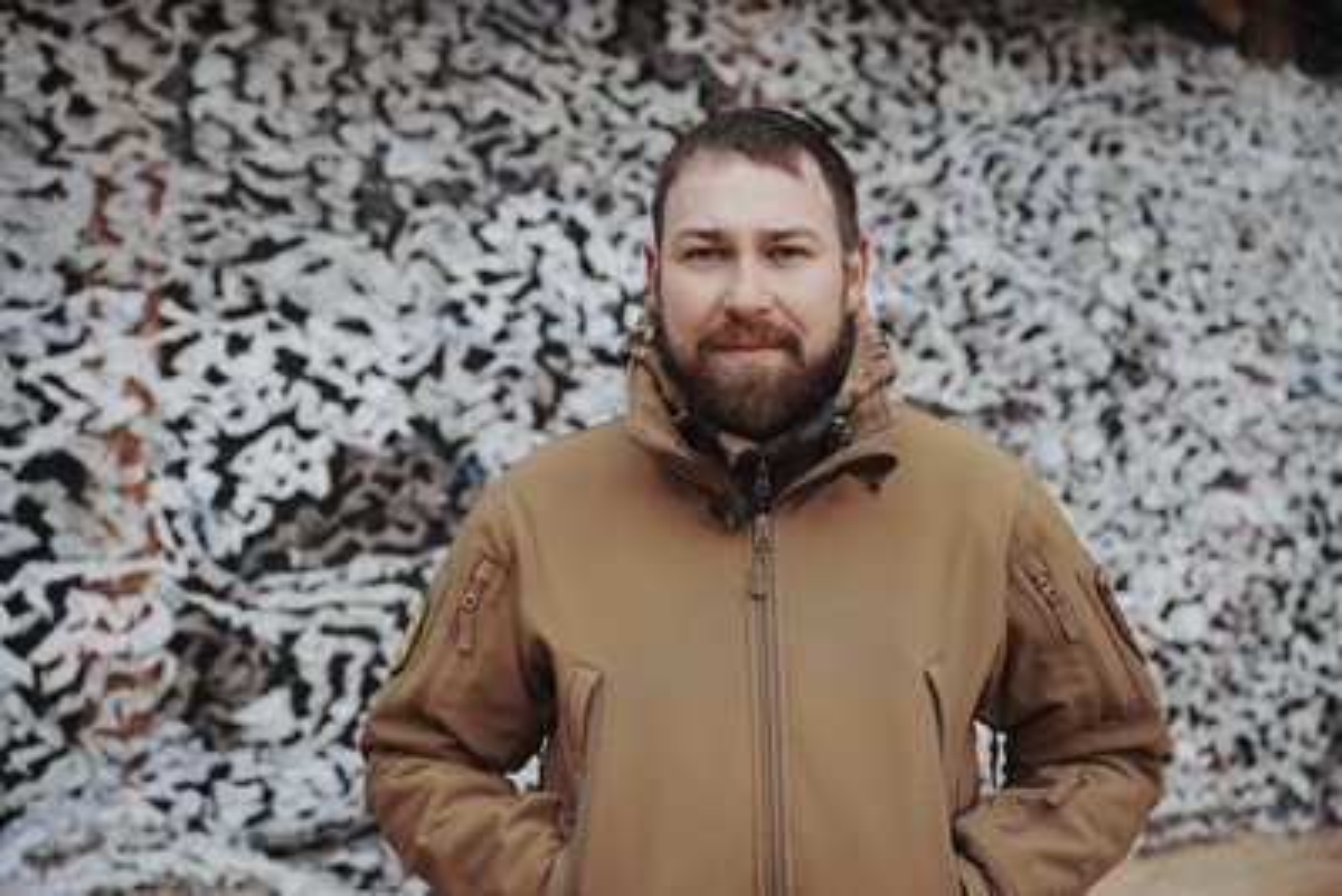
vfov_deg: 31.9
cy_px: 448
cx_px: 671
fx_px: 1566
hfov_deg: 46.4
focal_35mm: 42
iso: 200
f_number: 2.8
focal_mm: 42
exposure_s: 1/1667
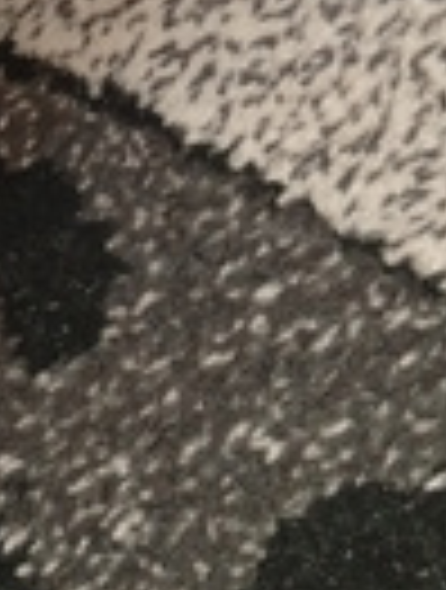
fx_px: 1761
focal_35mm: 103
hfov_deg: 14.0
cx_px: -97
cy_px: -275
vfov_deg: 17.3
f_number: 1.8
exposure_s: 1/20
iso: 1180
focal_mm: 3.98
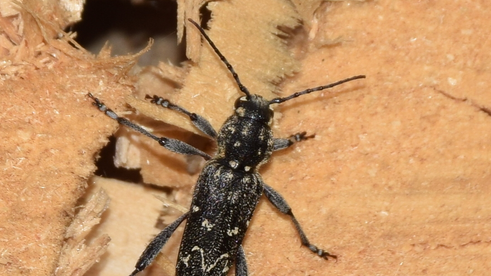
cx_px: 260
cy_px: 178
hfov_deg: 9.0
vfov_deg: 5.1
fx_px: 3111
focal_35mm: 239
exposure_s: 1/160
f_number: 13
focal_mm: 140
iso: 100
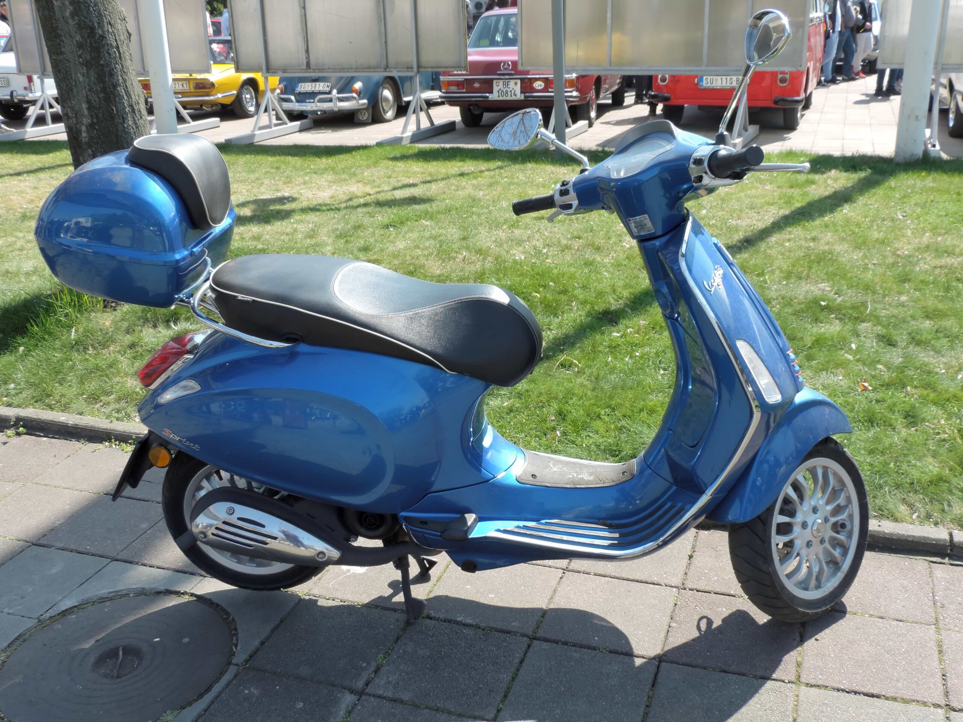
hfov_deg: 52.6
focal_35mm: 35
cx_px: 482
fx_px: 974
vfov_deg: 40.7
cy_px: 361
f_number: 4.6
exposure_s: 1/160
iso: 80
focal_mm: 6.2
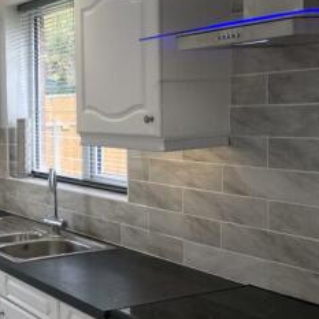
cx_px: -73
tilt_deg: -8.2
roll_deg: +2.5
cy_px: 195
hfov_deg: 24.2
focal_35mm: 64
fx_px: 667
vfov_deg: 26.8
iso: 32
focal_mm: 3.99
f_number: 1.8
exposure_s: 1/100
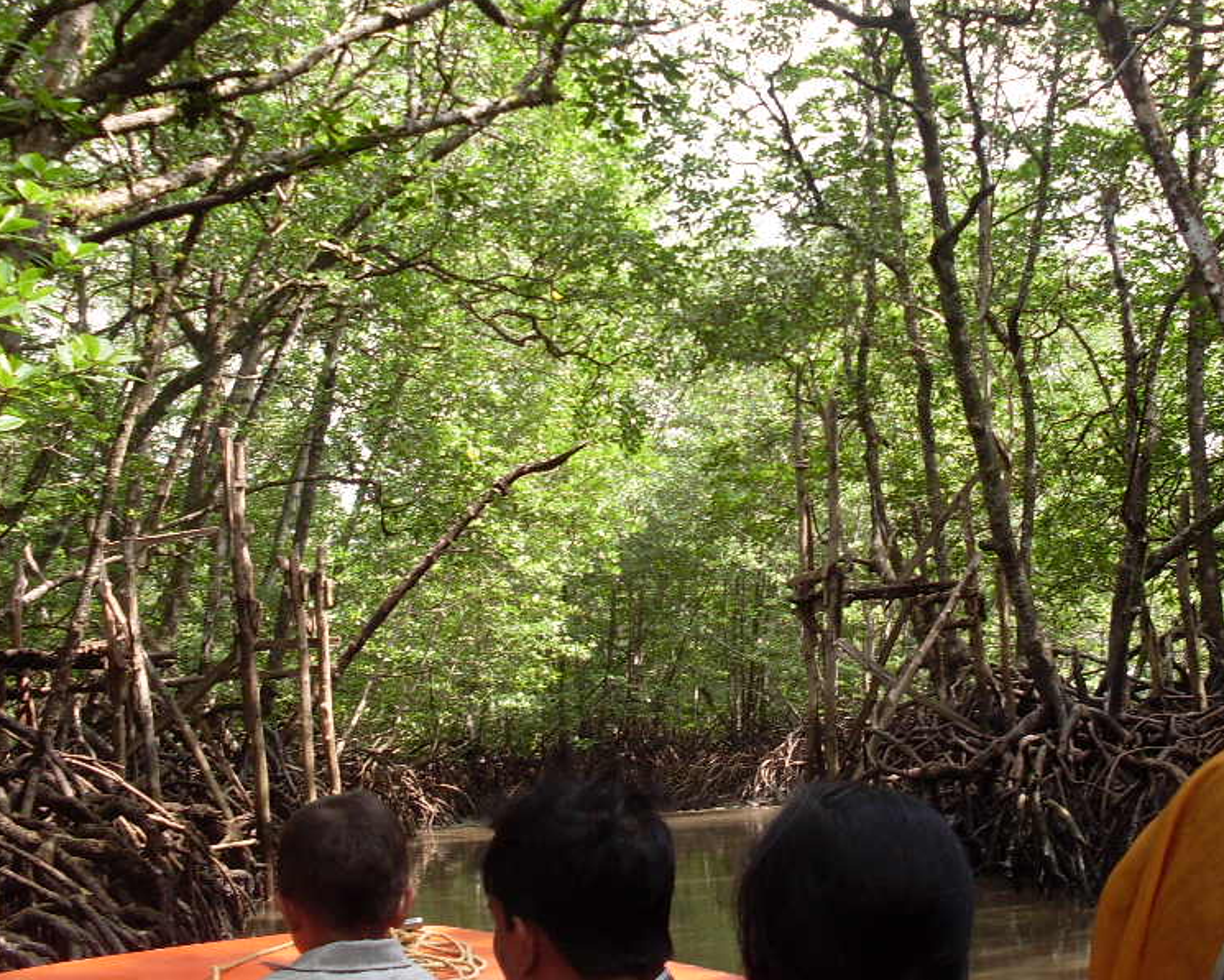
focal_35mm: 51
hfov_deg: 36.5
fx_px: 1848
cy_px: 401
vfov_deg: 29.6
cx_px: 729
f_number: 2.8
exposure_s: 1/180
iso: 80
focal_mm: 6.3
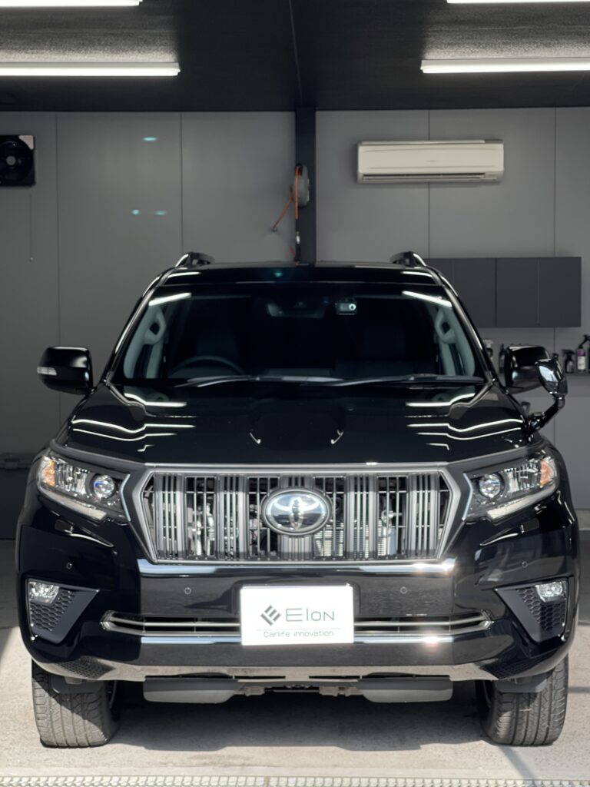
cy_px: 394
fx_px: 1454
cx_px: 295
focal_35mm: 64
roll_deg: +0.2
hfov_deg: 22.9
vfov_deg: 30.3
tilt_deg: -1.5
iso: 25
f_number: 2.2
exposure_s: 1/254
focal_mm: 7.5
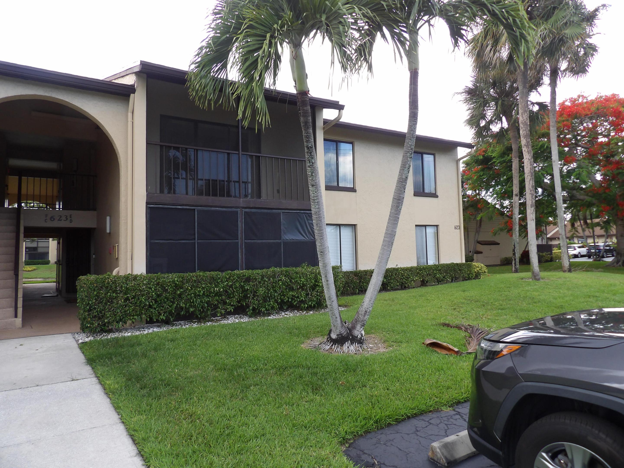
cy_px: 234
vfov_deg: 56.8
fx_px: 433
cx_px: 312
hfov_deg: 71.6
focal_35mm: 24
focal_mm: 4.3
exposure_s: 1/214
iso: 100
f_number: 3.2
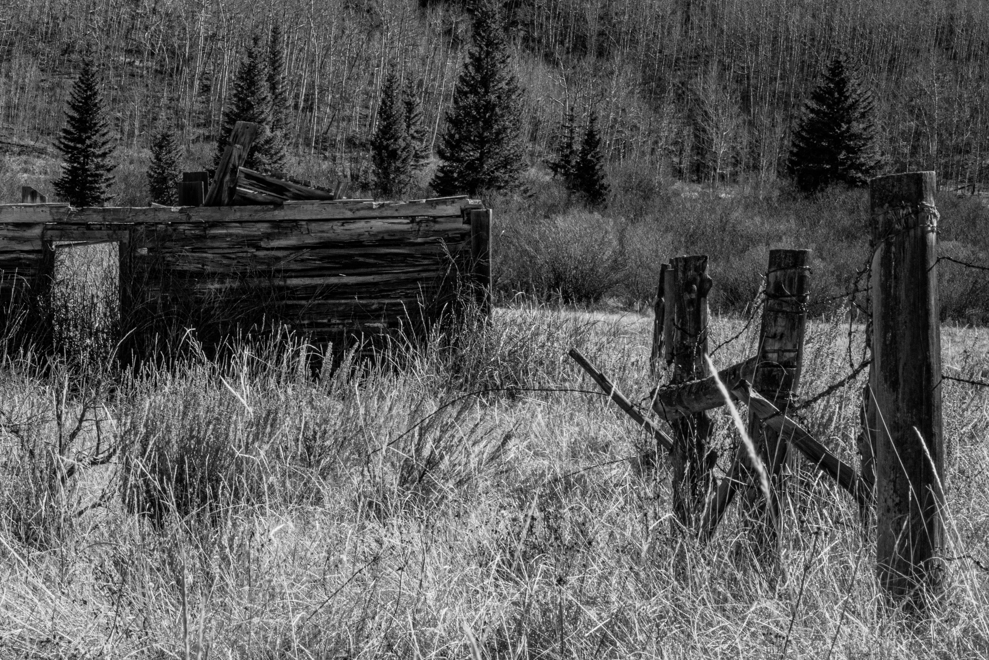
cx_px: 231
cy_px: 355
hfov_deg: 16.4
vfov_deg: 11.1
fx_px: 3407
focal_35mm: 124
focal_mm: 70
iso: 400
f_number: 22
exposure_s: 1/100
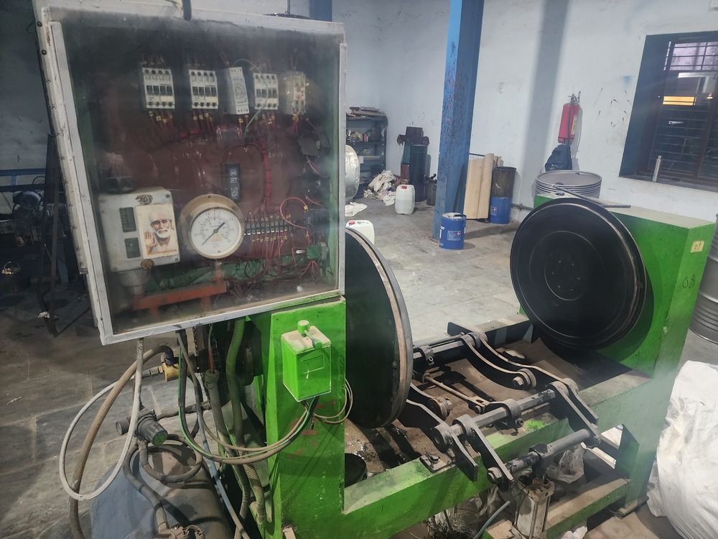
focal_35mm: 23
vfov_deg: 58.9
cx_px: 359
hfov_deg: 73.9
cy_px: 270
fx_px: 477
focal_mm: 6.4
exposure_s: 1/33.3
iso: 640
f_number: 1.8
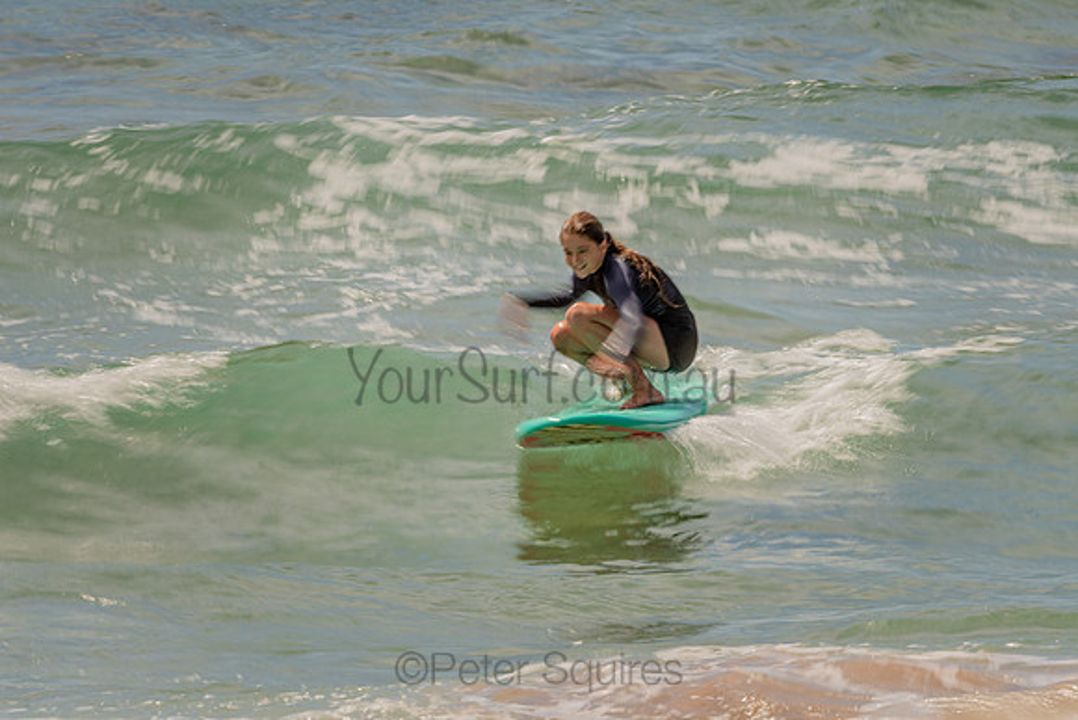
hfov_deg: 3.4
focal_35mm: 613
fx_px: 18360
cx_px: 653
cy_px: 279
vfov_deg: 2.2
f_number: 18
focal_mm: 500
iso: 64
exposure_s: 1/20
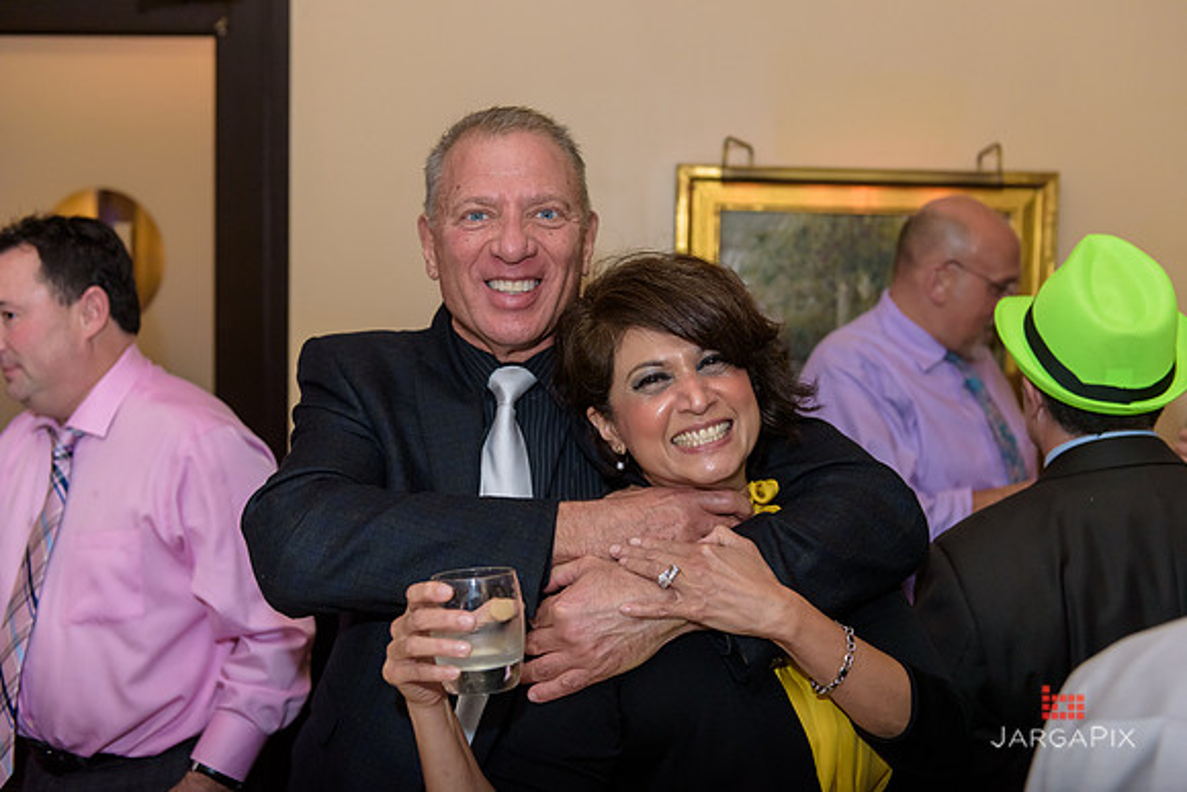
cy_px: 396
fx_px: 1583
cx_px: 594
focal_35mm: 48
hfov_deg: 41.1
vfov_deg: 28.1
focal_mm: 48
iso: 1600
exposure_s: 1/125
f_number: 3.2
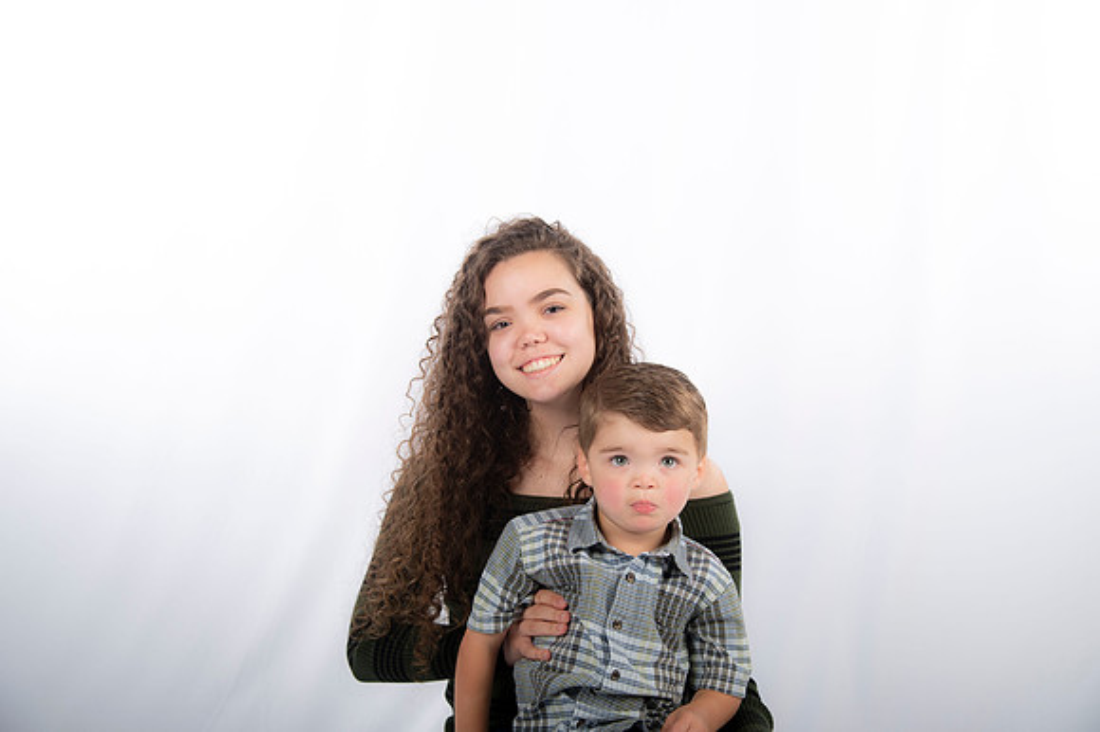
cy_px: 366
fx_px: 1588
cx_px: 550
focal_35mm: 52
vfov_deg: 26.0
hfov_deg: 38.2
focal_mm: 52
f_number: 5.6
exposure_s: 1/200
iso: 100
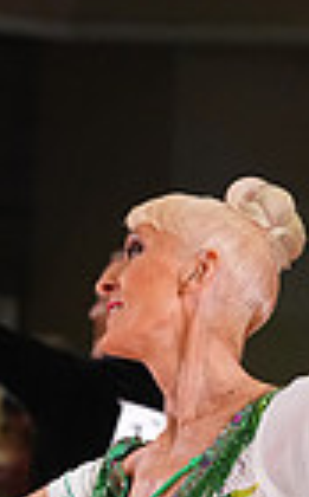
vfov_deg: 3.8
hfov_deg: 2.4
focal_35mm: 551
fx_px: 7455
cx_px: 371
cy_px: 809
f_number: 5.6
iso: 3200
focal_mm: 130
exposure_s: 1/200
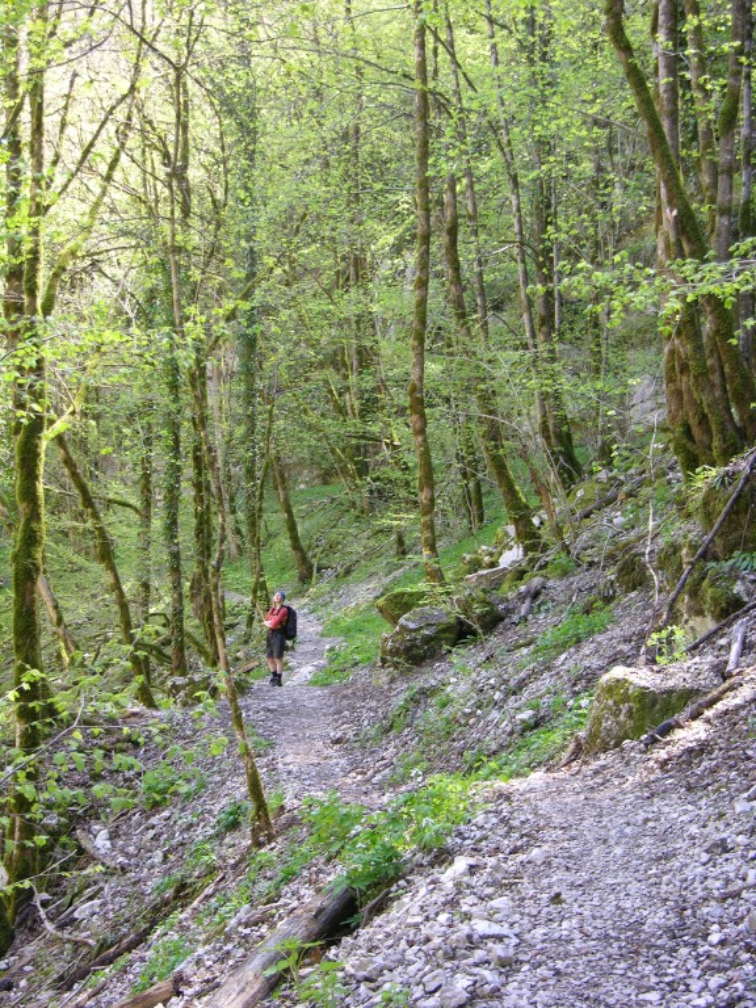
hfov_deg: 23.7
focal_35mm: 62
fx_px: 1805
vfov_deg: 31.2
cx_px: 378
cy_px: 504
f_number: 3.2
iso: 50
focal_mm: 15.7
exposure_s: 1/24.2
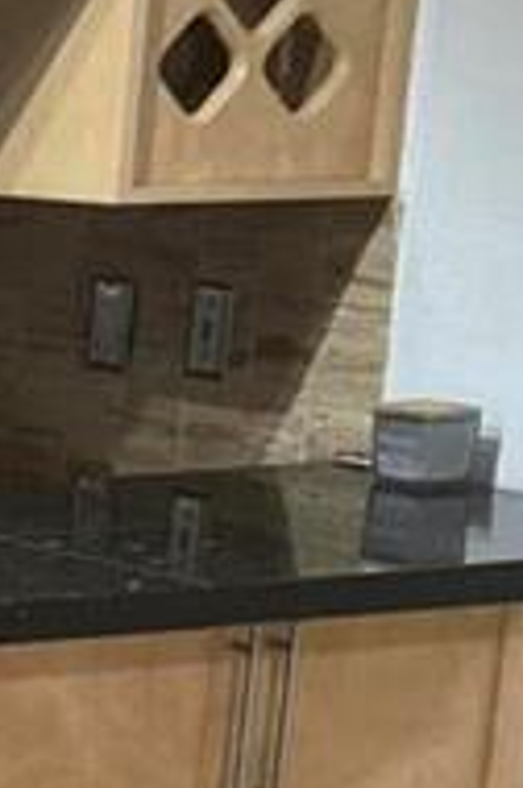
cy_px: 859
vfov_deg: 12.8
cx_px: -1187
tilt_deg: -14.7
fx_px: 3455
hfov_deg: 7.4
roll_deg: -0.3
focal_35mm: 158
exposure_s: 1/60
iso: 500
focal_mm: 6.76
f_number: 1.78
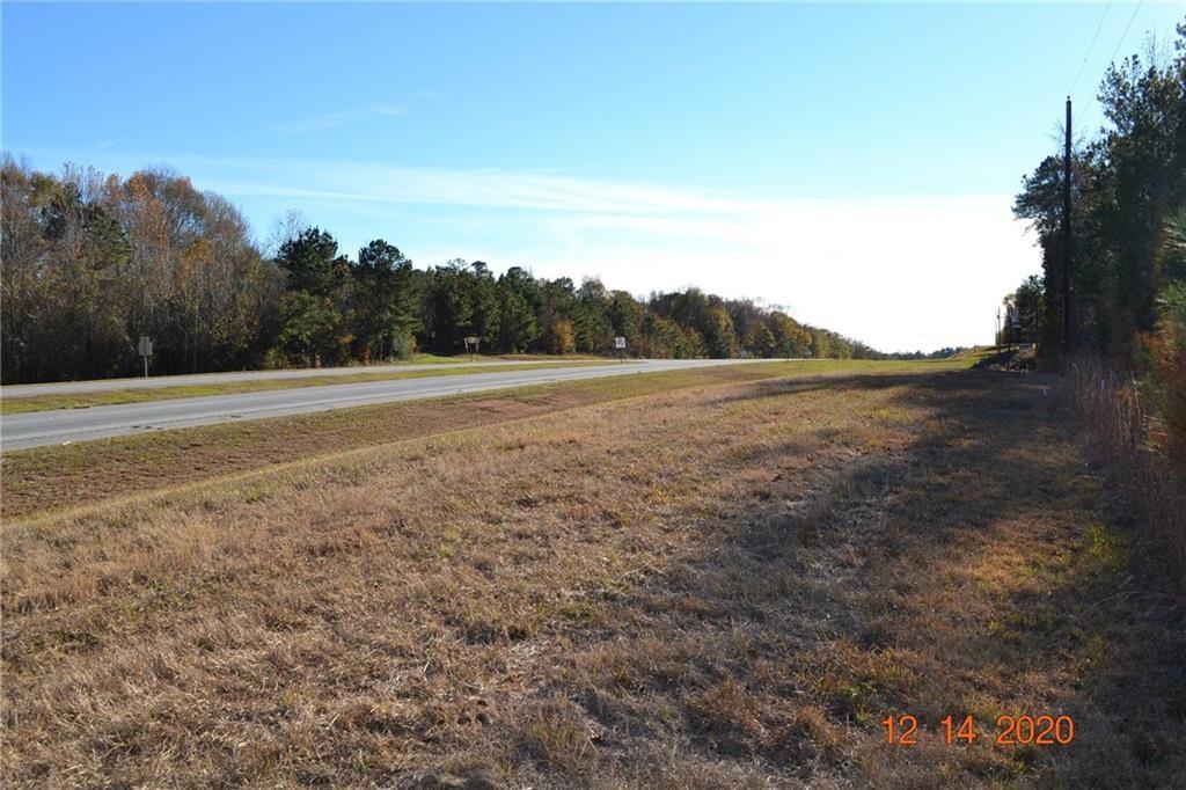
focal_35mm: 33
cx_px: 593
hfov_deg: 57.2
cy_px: 395
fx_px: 1087
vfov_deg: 39.9
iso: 100
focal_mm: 22
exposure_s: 1/200
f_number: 9
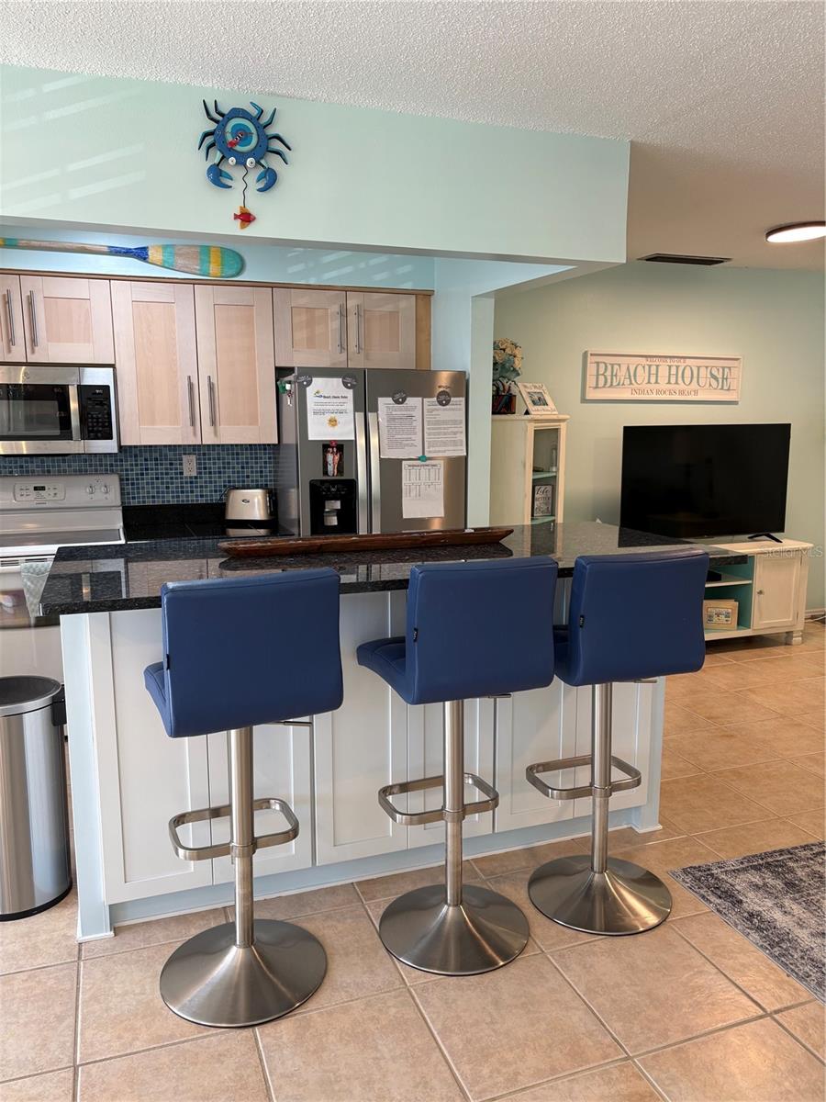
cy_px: 551
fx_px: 827
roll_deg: +0.4
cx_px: 413
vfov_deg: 67.3
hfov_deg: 53.1
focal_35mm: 26
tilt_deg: -8.5
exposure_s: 1/60
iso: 80
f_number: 1.6
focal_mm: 5.96
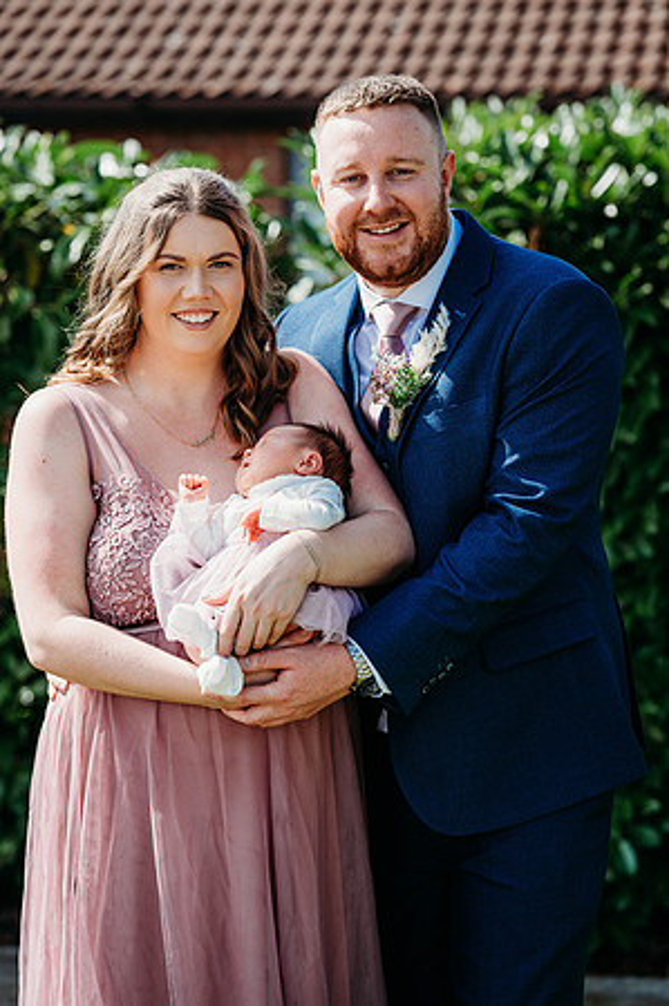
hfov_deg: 16.0
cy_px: 503
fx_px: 2375
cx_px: 334
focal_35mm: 85
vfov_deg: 23.9
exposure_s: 1/1000
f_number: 3.2
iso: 100
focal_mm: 85
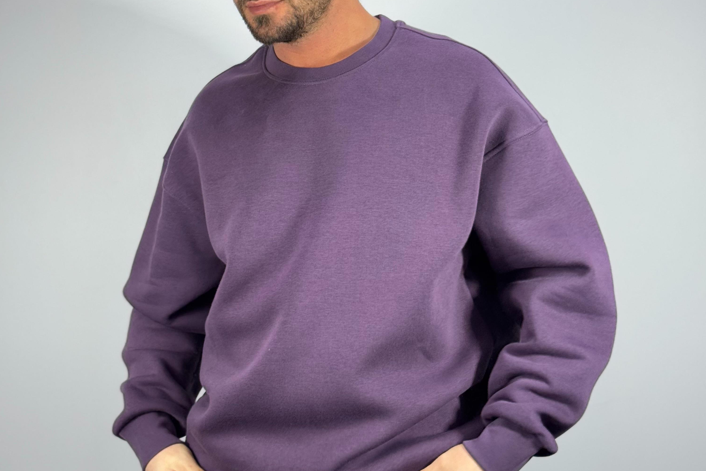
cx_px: 353
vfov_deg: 20.3
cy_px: 174
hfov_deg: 30.1
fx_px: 1314
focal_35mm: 67
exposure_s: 1/100
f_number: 1.78
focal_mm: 6.76
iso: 125
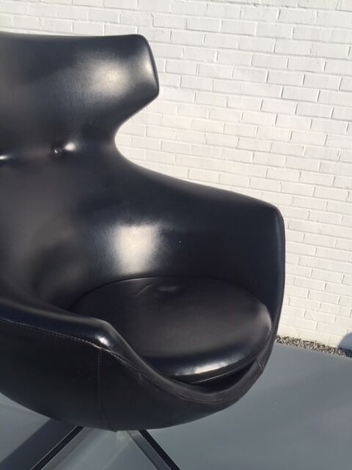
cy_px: 235
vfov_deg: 61.7
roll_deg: -5.2
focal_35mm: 29
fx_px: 393
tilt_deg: -20.2
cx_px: 176
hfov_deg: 48.2
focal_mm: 4.15
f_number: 2.2
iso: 32
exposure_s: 1/2639
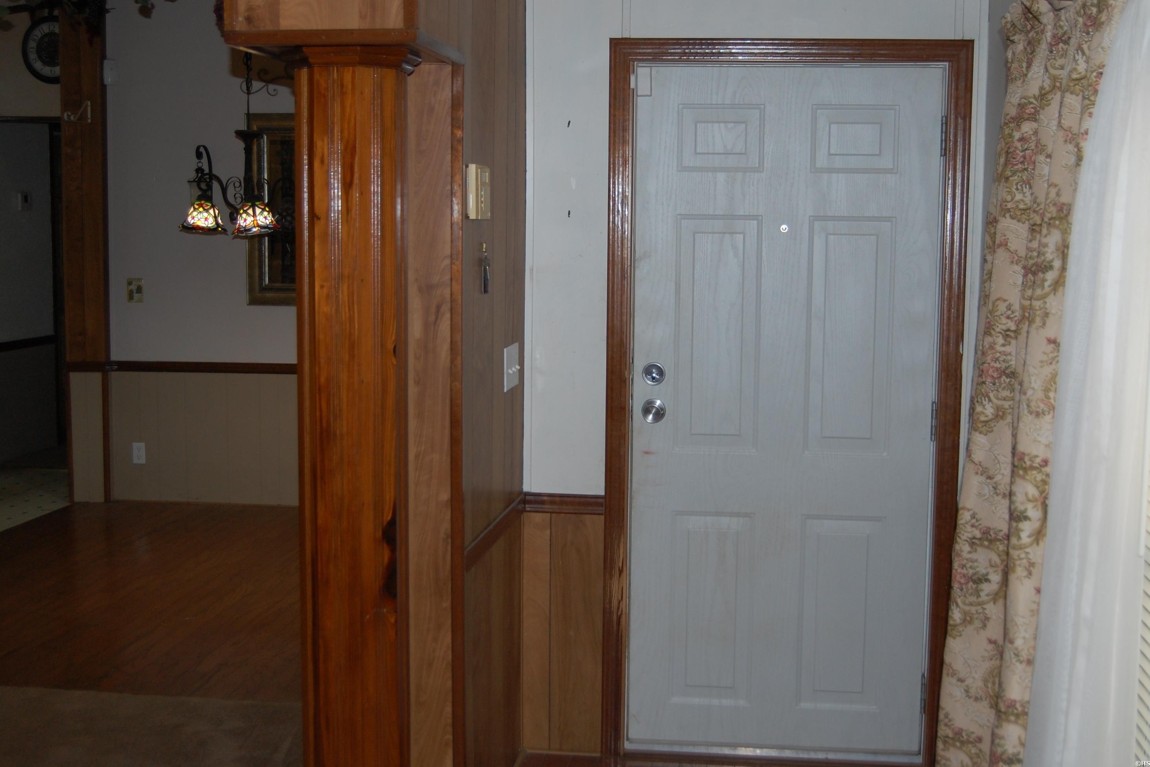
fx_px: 1373
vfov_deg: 31.2
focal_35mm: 43
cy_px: 375
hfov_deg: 45.4
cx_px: 577
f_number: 4.2
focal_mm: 28
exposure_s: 1/60
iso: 400
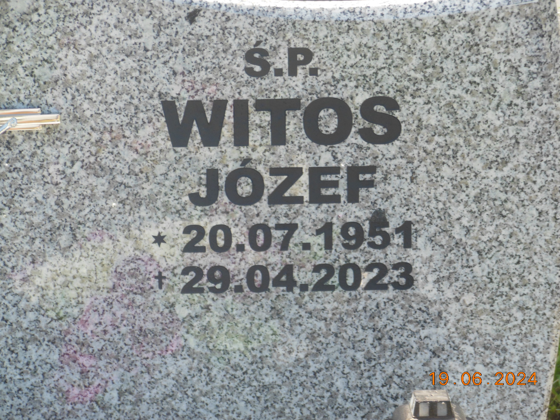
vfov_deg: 10.2
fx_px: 2362
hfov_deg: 13.5
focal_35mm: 146
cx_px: 280
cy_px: 210
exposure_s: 1/200
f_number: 5.2
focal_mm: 26.1
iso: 125
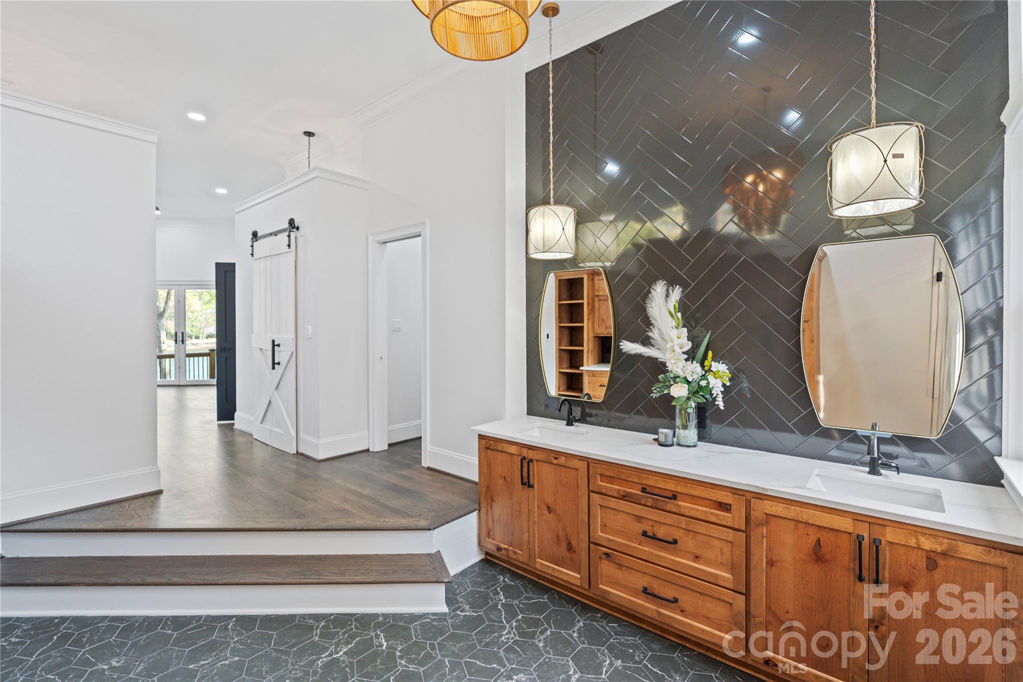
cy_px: 341
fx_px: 455
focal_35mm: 16
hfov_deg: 96.7
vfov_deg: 73.7
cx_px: 512
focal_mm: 16
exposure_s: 1/60
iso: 1000
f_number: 4
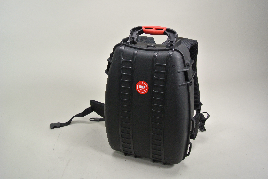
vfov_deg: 33.5
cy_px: 90
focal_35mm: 40
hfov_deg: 48.4
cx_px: 134
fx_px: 298
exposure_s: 1/80
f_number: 4.2
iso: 400
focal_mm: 15.1
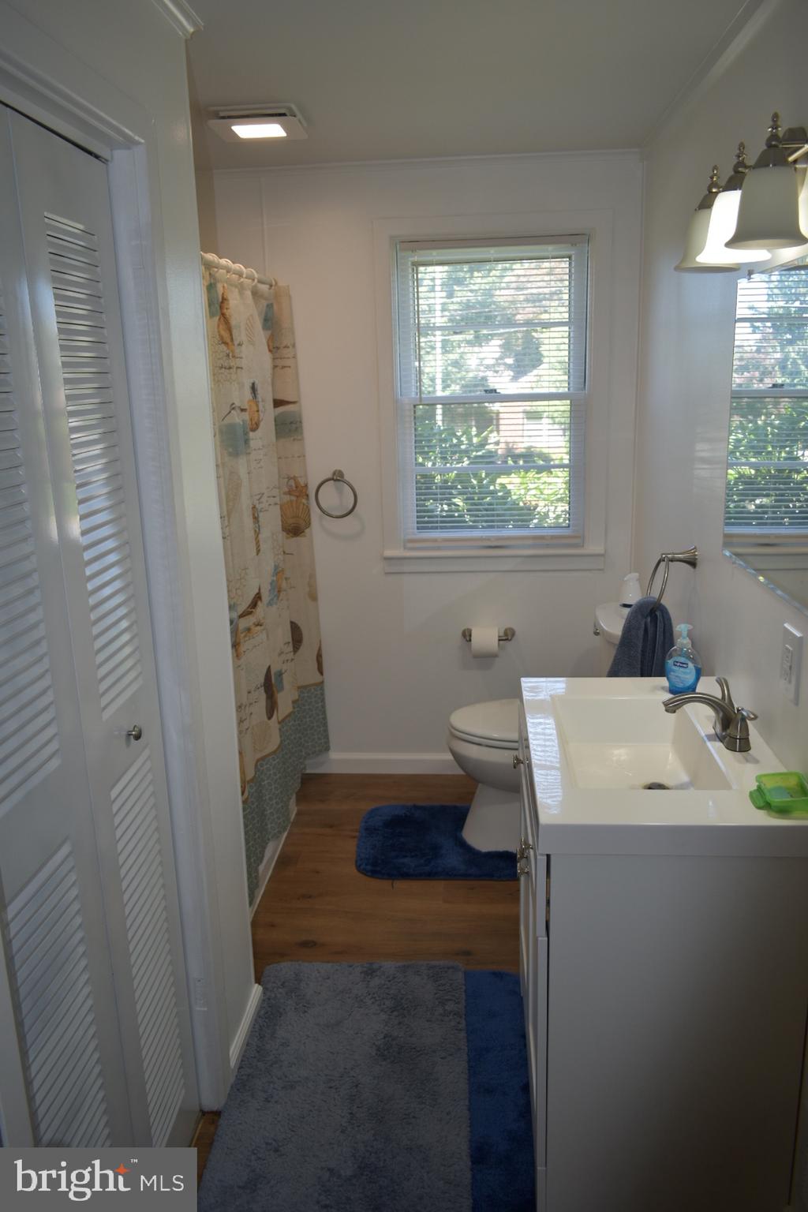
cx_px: 404
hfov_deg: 47.9
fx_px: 909
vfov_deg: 67.4
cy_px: 606
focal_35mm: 27
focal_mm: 18
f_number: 3.5
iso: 125
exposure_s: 1/60
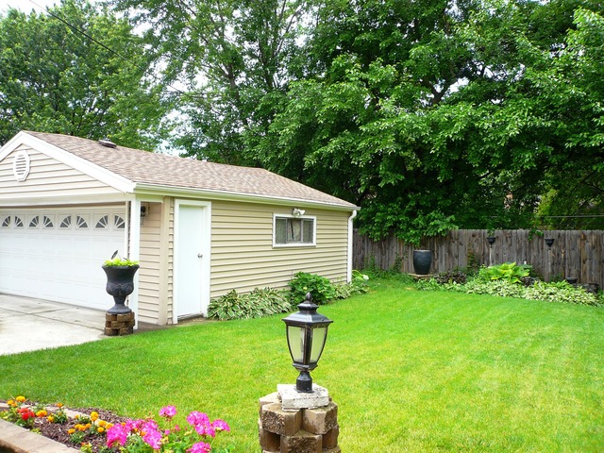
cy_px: 226
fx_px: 489
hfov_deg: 63.4
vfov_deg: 49.7
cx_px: 302
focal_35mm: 28
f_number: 2.8
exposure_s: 1/320
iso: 100
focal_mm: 4.6
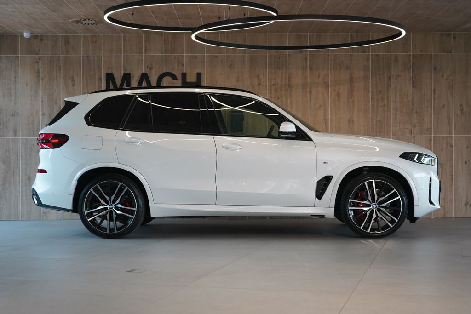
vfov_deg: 23.0
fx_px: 772
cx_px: 236
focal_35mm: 59
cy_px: 157
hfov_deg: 33.9
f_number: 5
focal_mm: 59
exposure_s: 1/160
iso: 2000
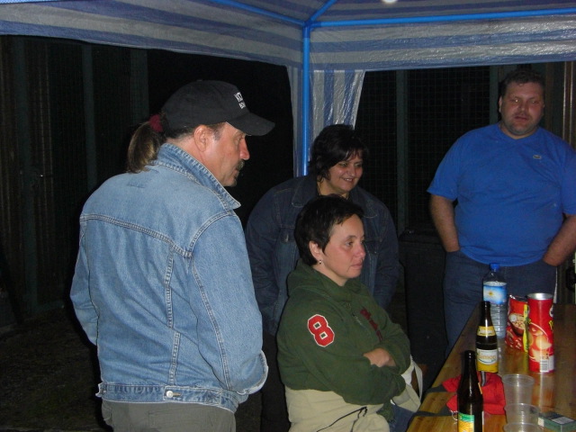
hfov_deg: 36.2
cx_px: 288
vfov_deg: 27.5
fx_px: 882
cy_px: 216
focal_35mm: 53
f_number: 3.7
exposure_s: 1/60
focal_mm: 8.9
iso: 200
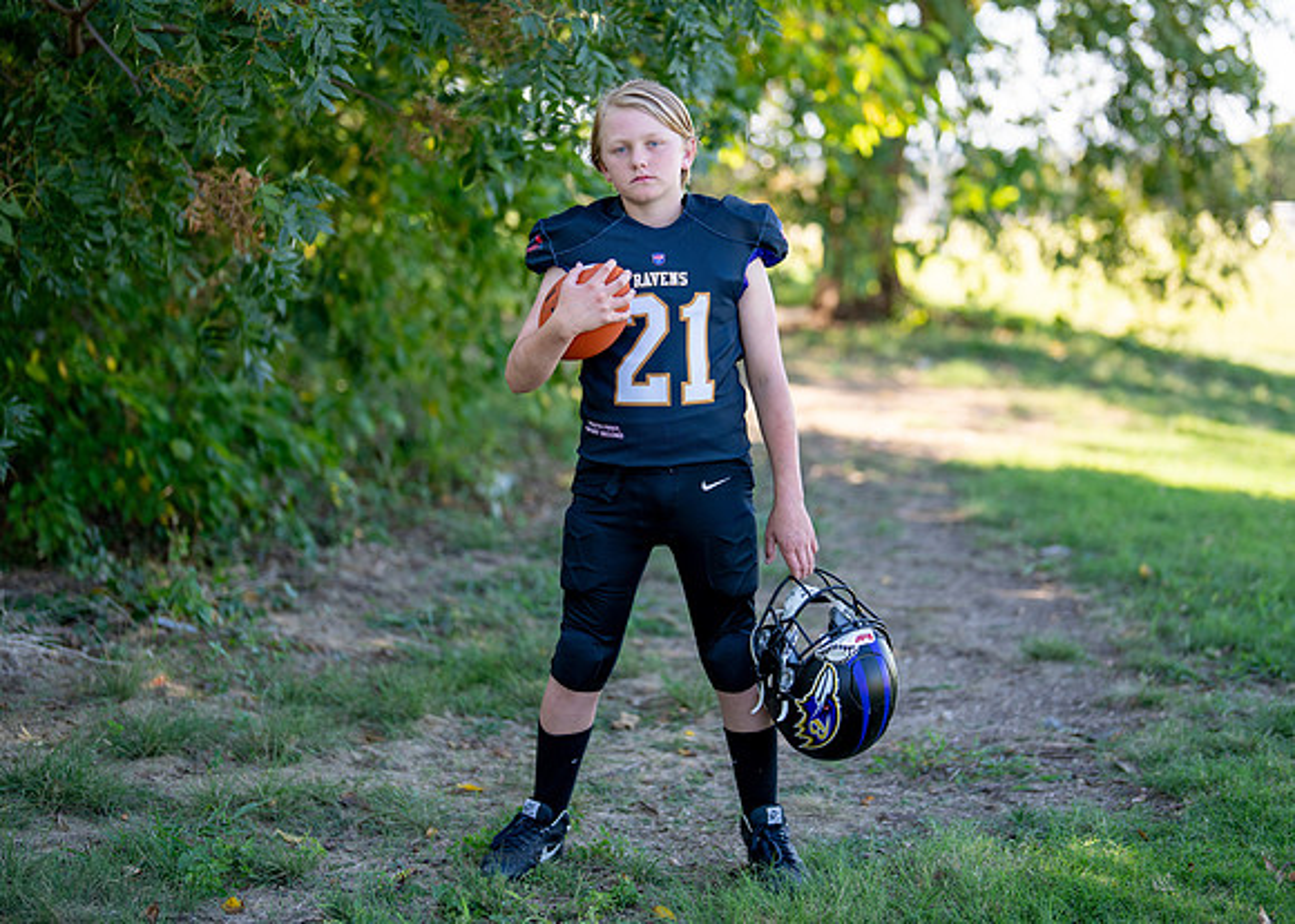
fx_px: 2391
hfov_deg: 30.3
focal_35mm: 65
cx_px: 691
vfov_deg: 21.9
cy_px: 390
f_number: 1.2
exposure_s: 1/1250
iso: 100
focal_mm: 50
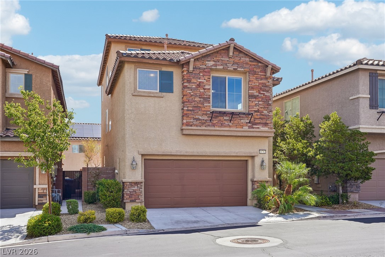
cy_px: 128
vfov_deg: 37.8
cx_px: 192
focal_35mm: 35
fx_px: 374
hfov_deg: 54.5
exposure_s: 1/125
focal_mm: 35
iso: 100
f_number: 8
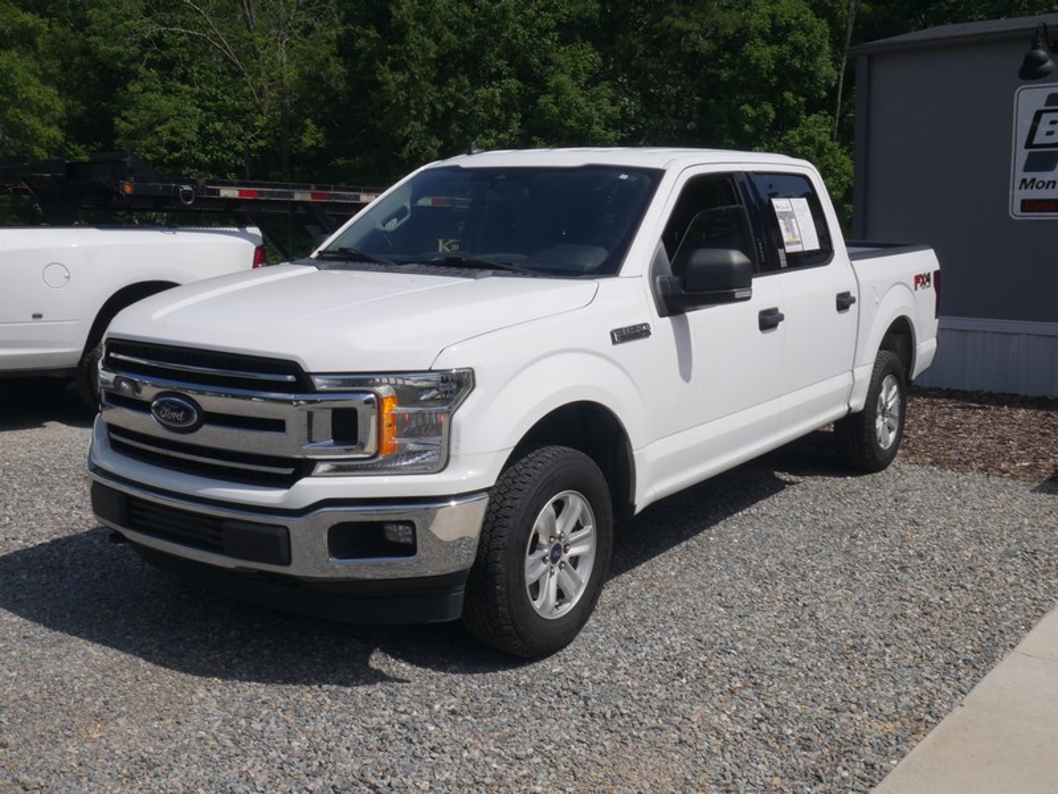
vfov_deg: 37.7
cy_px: 397
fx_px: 1162
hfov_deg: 49.0
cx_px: 529
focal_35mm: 38
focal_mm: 19
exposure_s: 1/125
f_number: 22
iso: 200
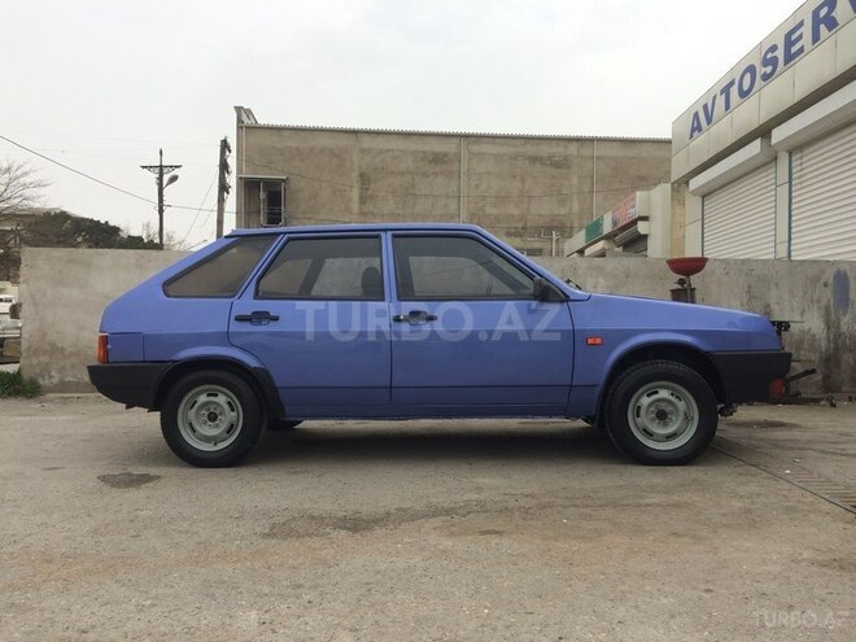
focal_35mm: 29
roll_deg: +0.1
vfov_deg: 48.2
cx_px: 428
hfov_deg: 61.7
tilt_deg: -2.4
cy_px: 321
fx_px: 717
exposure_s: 1/820
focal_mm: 4.15
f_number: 2.2
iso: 32
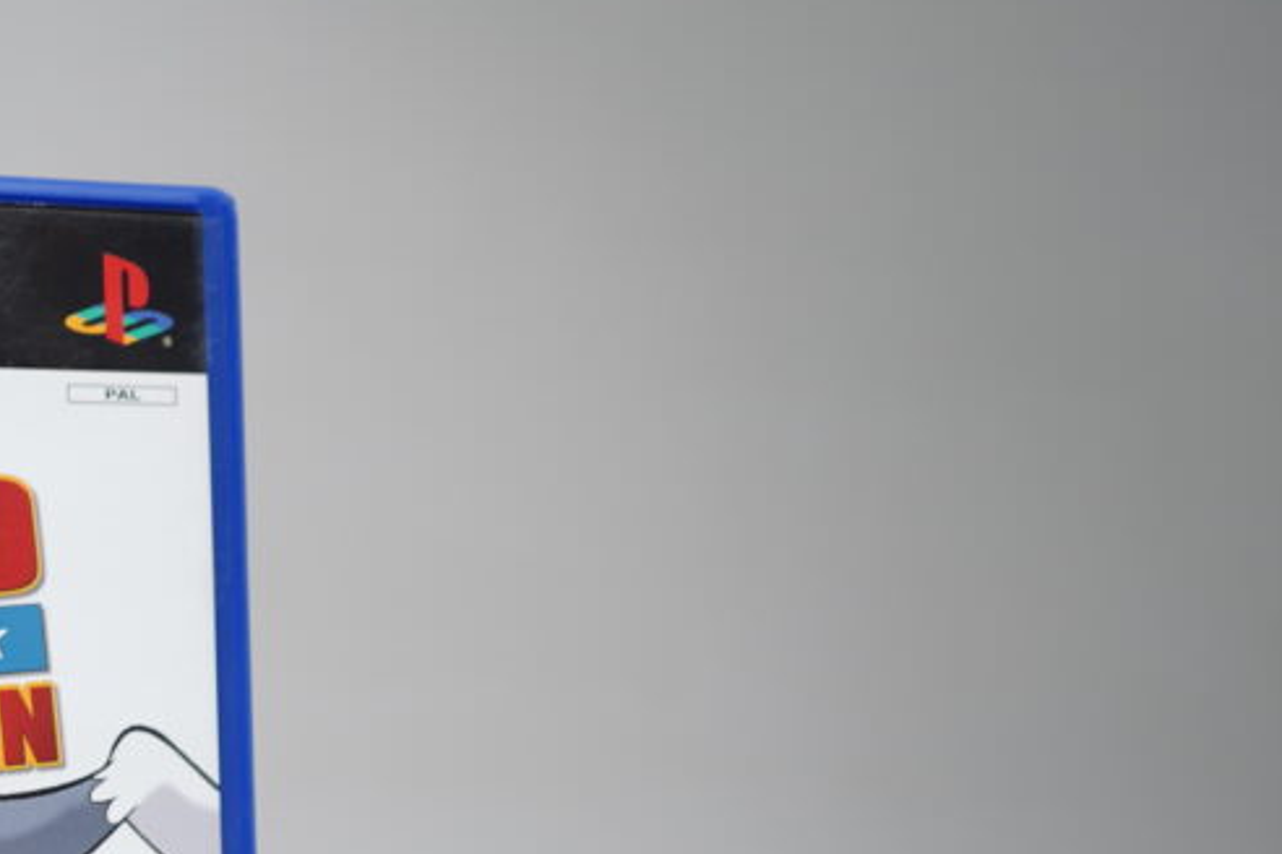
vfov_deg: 16.1
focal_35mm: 83
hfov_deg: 22.5
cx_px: -276
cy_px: 880
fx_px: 2955
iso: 64
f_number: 5
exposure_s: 1/4
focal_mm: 34
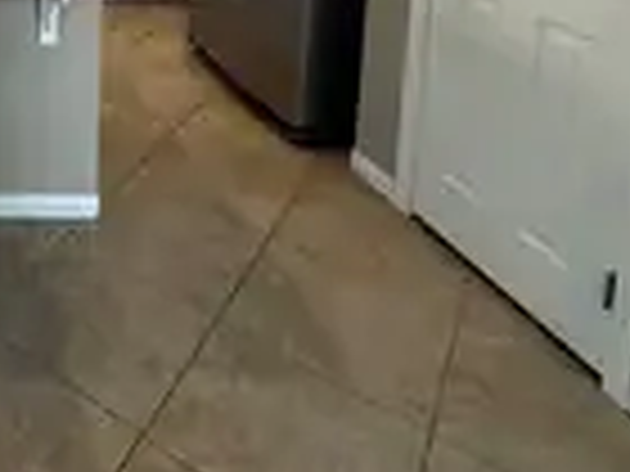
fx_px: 728
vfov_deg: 28.7
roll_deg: +1.3
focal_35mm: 40
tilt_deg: -8.6
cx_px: -153
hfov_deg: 35.2
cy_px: -157
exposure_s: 1/120
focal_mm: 2.22
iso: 125
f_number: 2.2
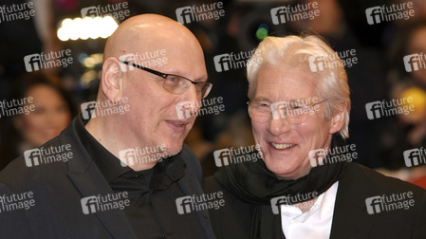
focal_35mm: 245
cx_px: 213
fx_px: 2761
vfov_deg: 5.0
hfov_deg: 8.8
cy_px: 132
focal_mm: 155
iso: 400
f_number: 3.5
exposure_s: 1/320
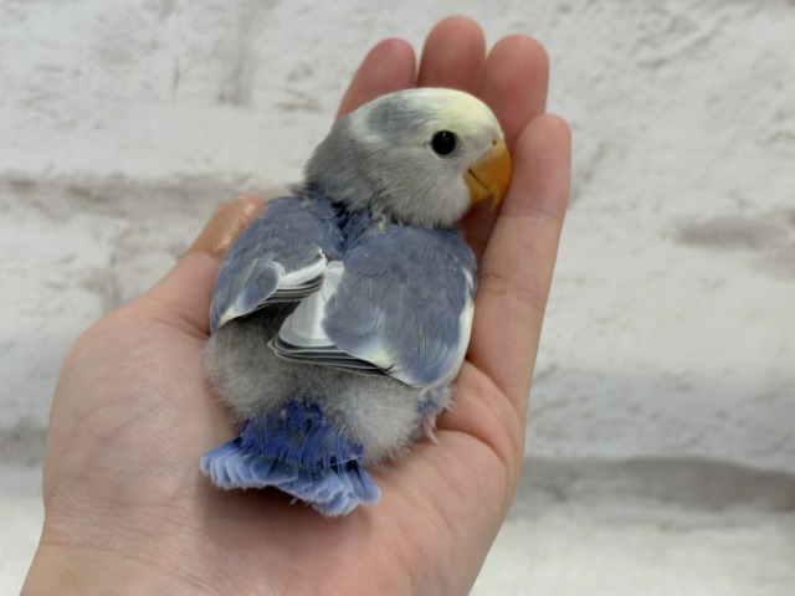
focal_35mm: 52
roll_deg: -4.7
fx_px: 1194
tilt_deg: -12.9
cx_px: 398
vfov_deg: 28.0
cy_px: 298
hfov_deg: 36.8
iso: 80
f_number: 1.6
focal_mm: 5.96
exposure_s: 1/100
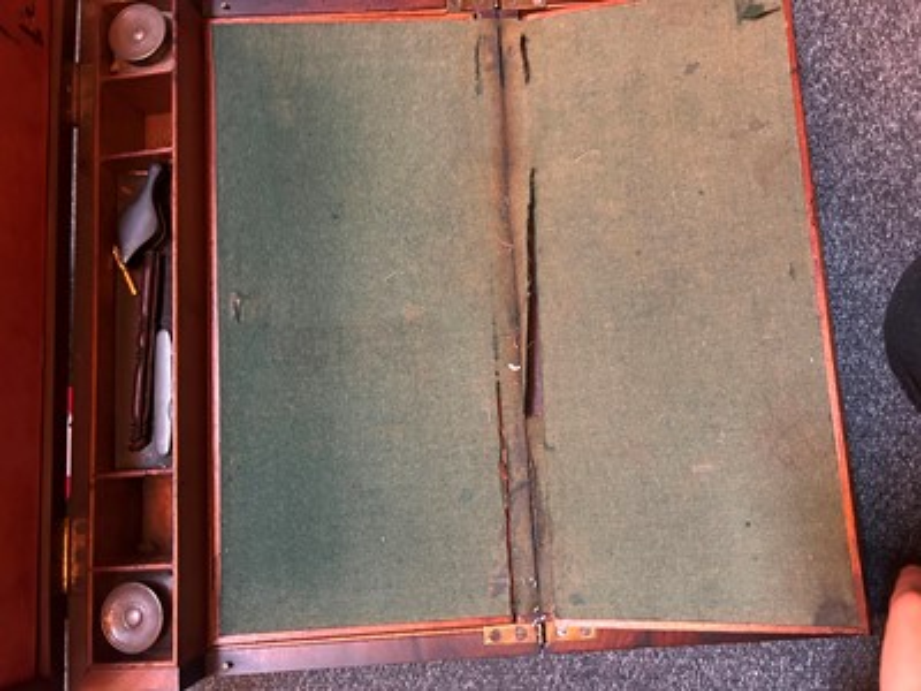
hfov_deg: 67.3
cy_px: 346
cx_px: 460
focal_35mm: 26
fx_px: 692
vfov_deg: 53.1
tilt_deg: -77.6
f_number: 1.5
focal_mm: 5.7
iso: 500
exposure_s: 1/25
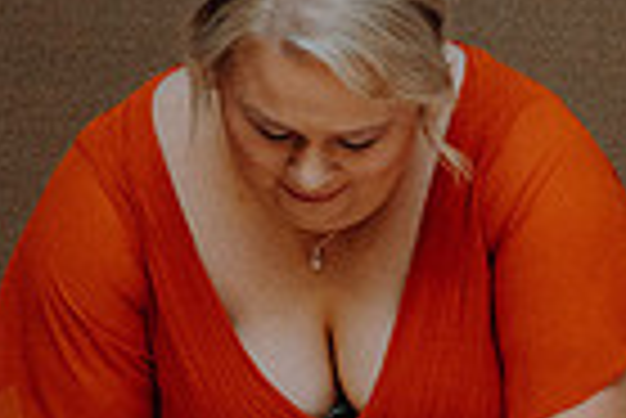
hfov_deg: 14.1
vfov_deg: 10.6
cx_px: 1117
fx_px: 2245
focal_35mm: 129
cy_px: 429
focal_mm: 31
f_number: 3.5
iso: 2500
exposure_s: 1/160
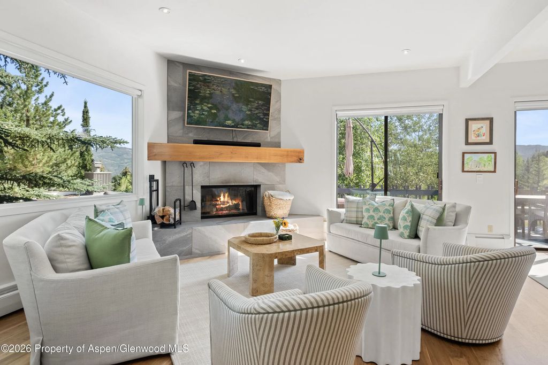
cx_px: 274
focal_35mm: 19
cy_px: 182
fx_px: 289
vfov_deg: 64.6
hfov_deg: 86.9
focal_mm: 19
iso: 640
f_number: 7.1
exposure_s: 1/25
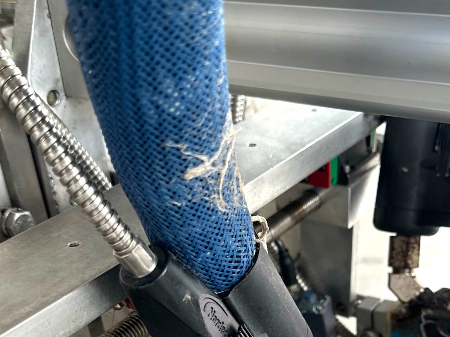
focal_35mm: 54
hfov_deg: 35.3
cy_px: 303
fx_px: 702
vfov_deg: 26.1
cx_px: 284
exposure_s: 1/121
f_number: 1.78
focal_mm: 6.86
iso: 80
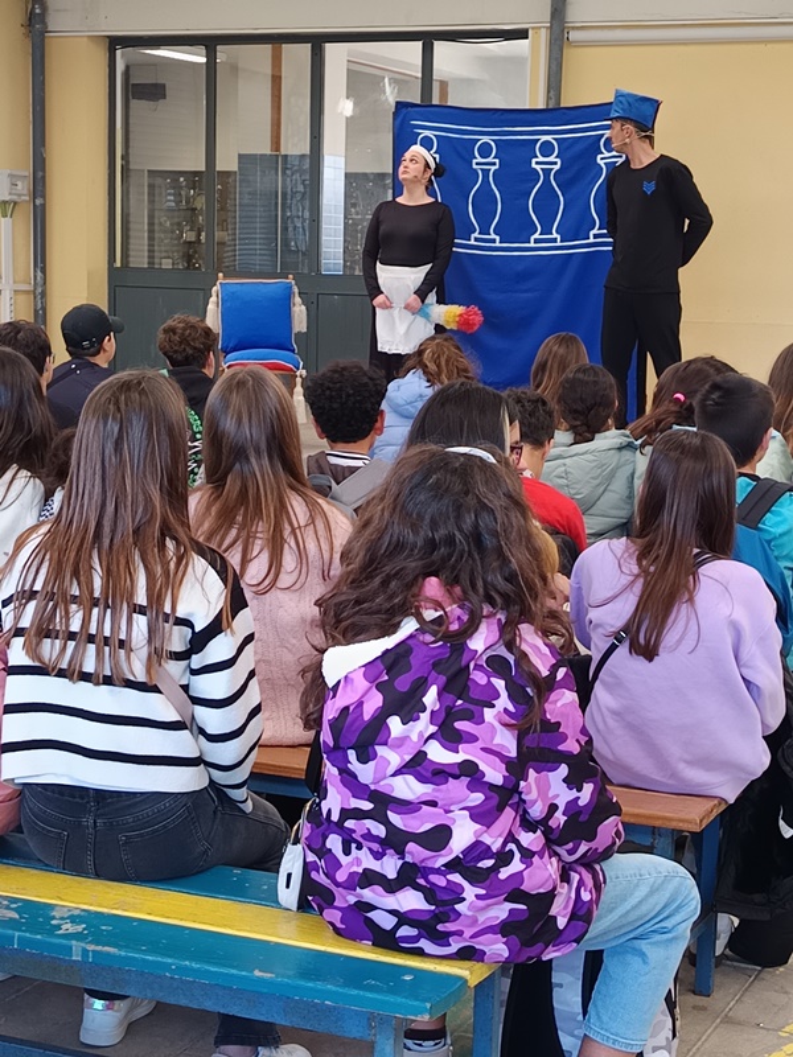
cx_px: 396
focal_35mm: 24
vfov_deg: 71.6
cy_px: 528
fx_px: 733
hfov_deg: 56.8
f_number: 1.7
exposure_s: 1/50
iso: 300
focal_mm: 5.31
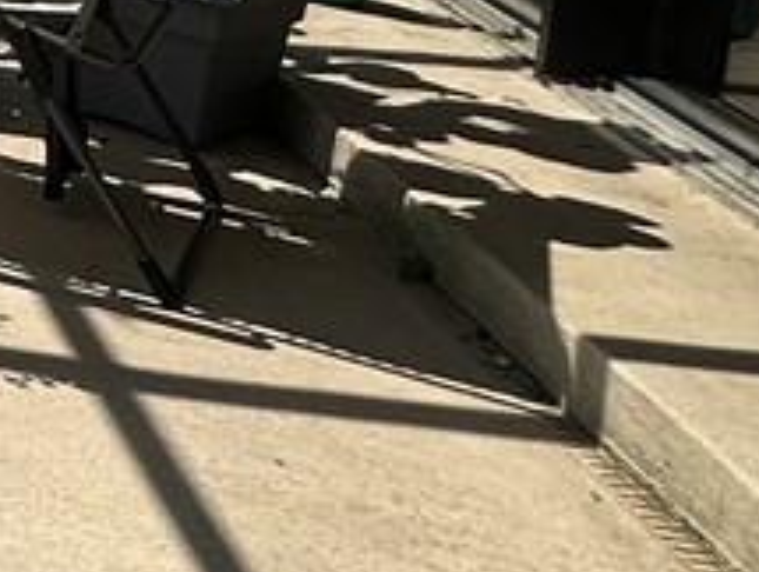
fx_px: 2284
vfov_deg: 13.4
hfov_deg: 12.8
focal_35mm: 104
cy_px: -304
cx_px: -1218
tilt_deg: -7.6
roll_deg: -1.3
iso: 40
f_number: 2.2
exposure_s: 1/1304
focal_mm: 2.22
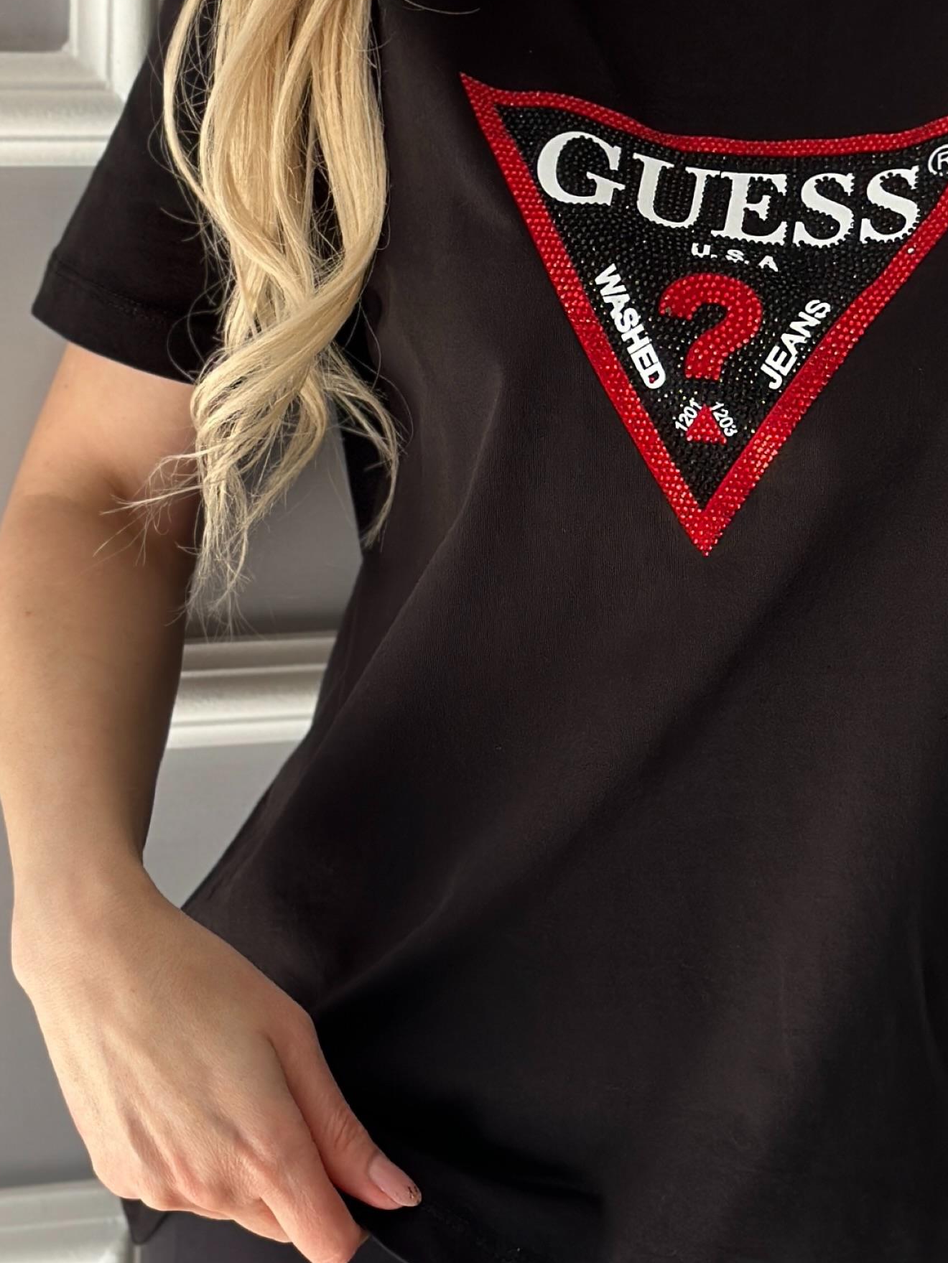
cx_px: 707
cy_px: 345
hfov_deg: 13.4
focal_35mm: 110
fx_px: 4015
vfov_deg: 17.8
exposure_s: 1/210
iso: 80
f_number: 1.78
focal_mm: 6.86
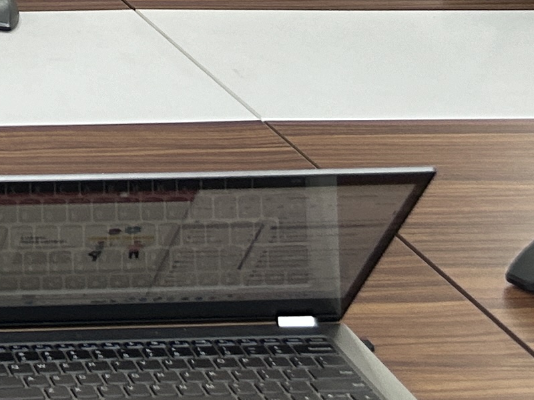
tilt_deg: -3.2
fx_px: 2021
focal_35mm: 131
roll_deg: -0.3
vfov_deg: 10.3
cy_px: -454
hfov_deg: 13.8
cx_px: -362
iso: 125
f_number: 1.5
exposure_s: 1/50
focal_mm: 5.7
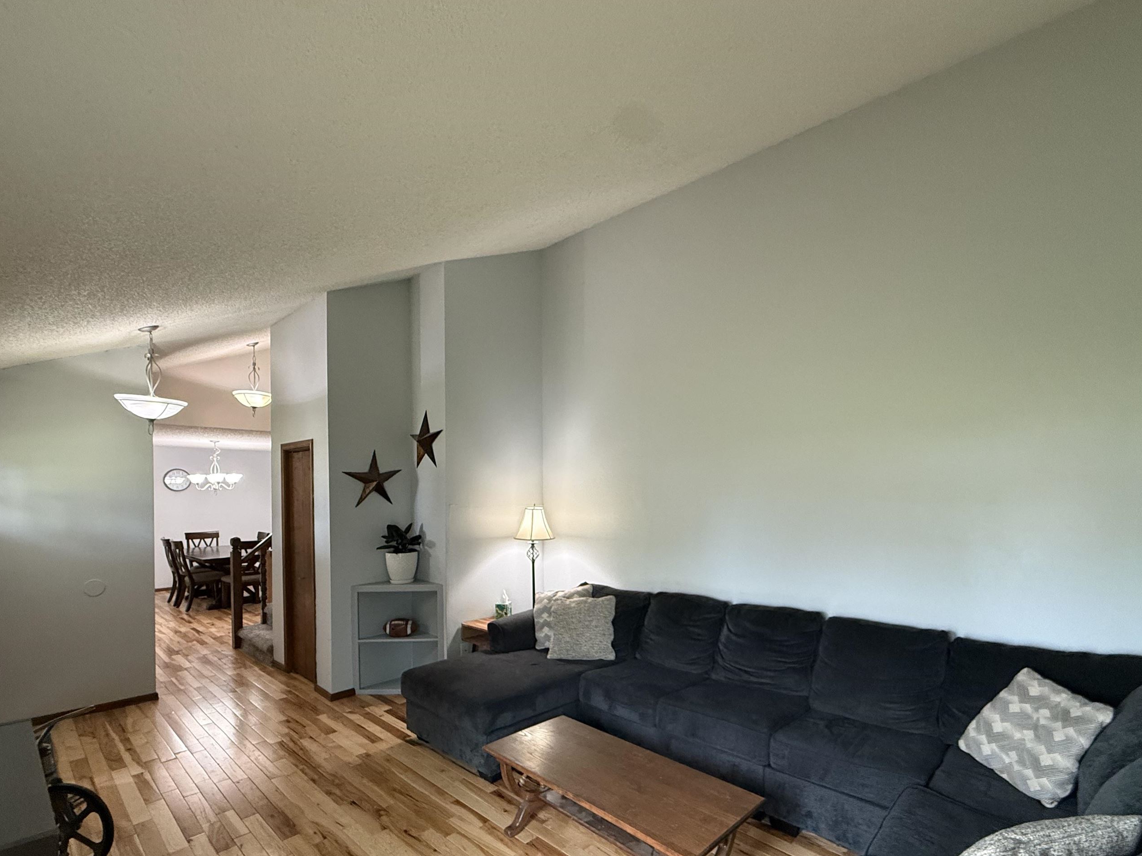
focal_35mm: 17
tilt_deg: -0.3
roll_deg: +0.2
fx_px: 561
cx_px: 590
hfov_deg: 91.0
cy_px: 495
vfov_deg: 74.2
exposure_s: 1/60
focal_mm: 2.22
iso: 400
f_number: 2.2
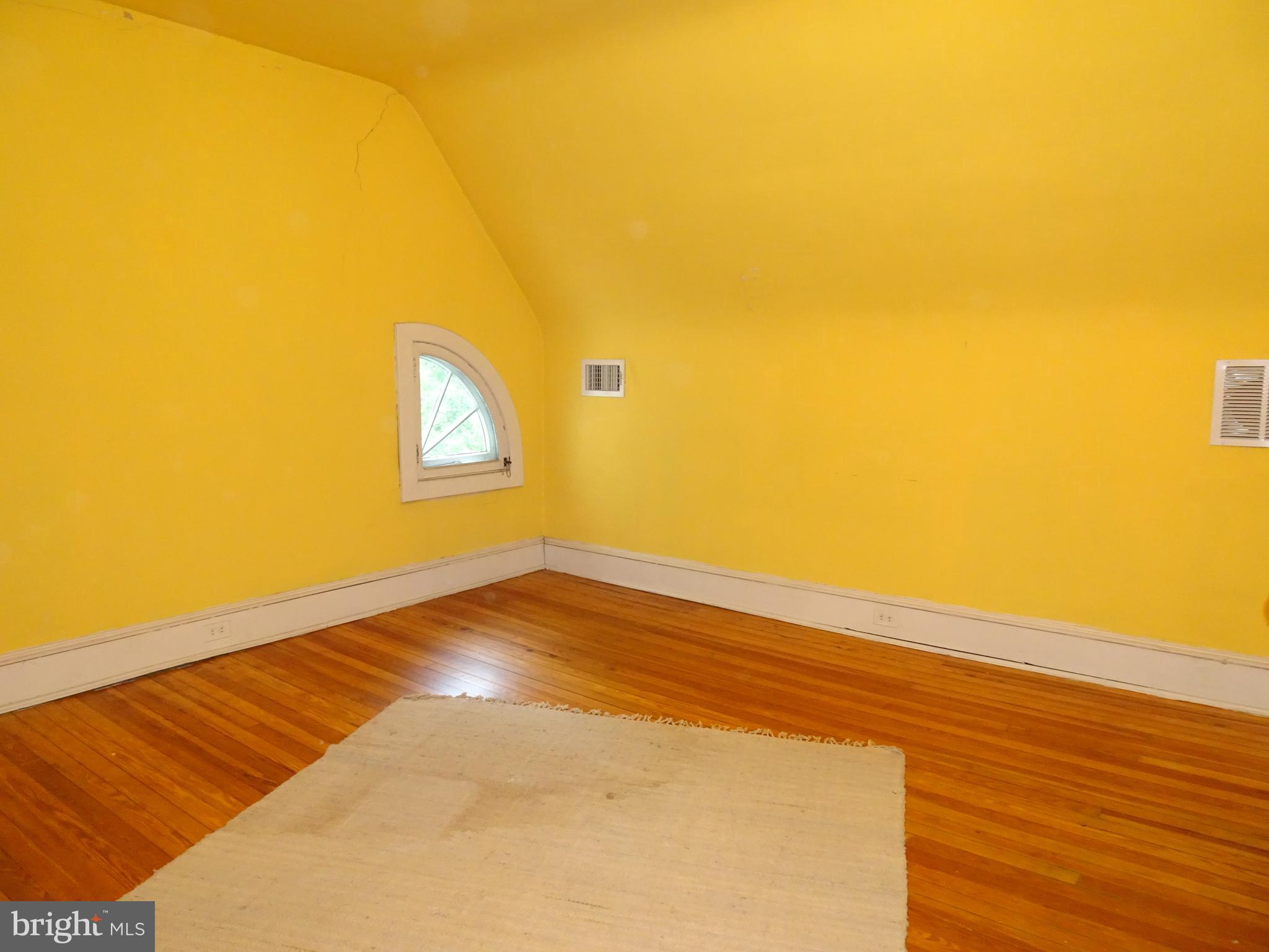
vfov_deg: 56.8
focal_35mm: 24
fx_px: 880
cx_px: 634
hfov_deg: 71.6
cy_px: 476
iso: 500
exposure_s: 1/30
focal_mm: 4.1
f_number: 3.5
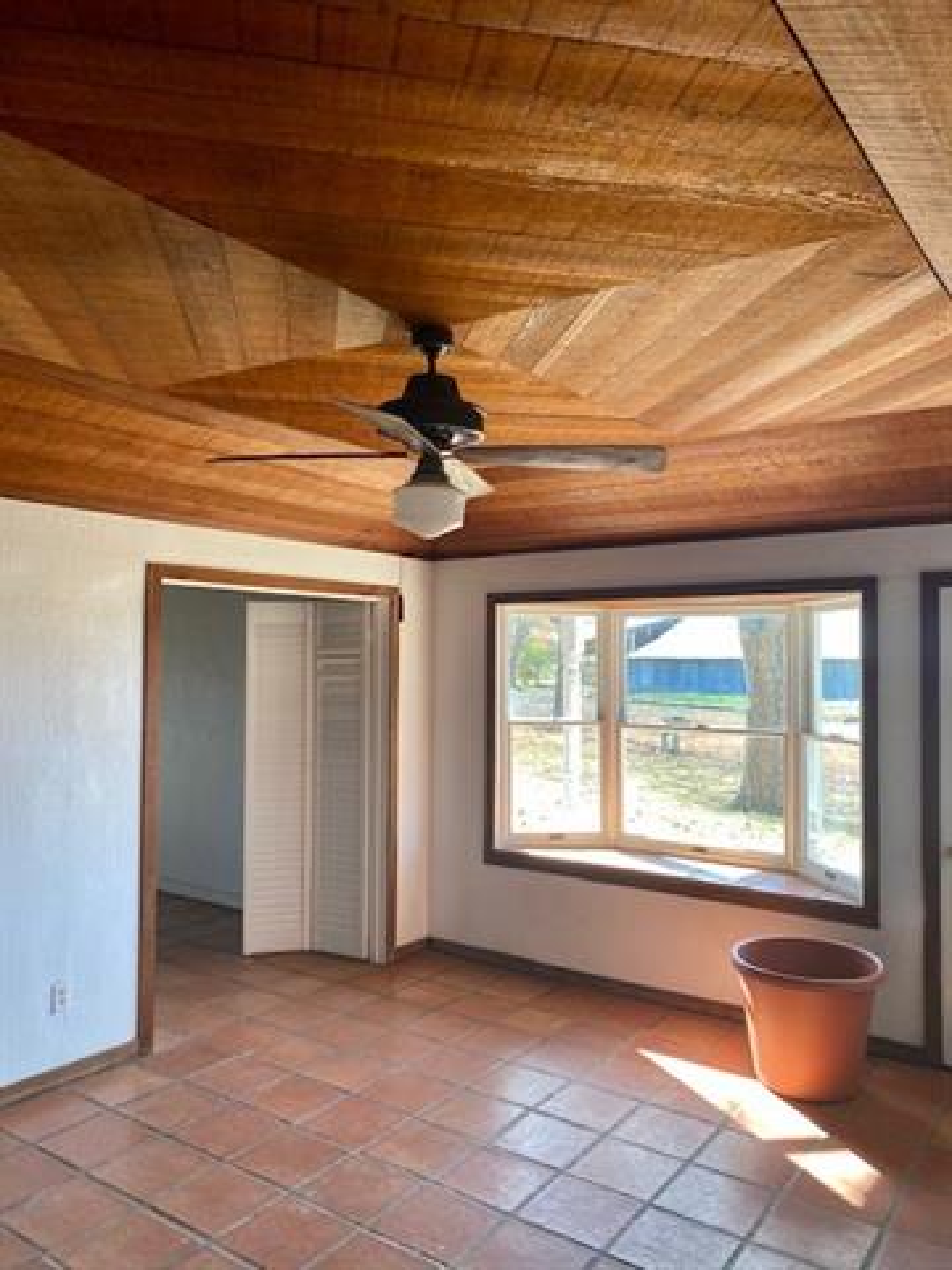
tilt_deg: +2.8
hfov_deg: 53.1
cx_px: 476
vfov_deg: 67.3
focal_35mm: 26
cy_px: 635
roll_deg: -1.3
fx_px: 953
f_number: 1.8
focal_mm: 4.25
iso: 80
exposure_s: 1/121
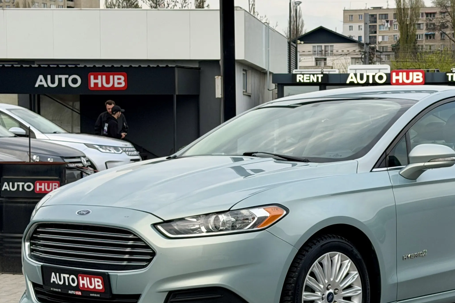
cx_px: 324
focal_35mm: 98
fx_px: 1238
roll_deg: -0.4
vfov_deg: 13.9
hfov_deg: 20.7
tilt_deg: -3.0
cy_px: 210
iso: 64
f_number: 1.78
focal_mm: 6.76
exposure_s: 1/330
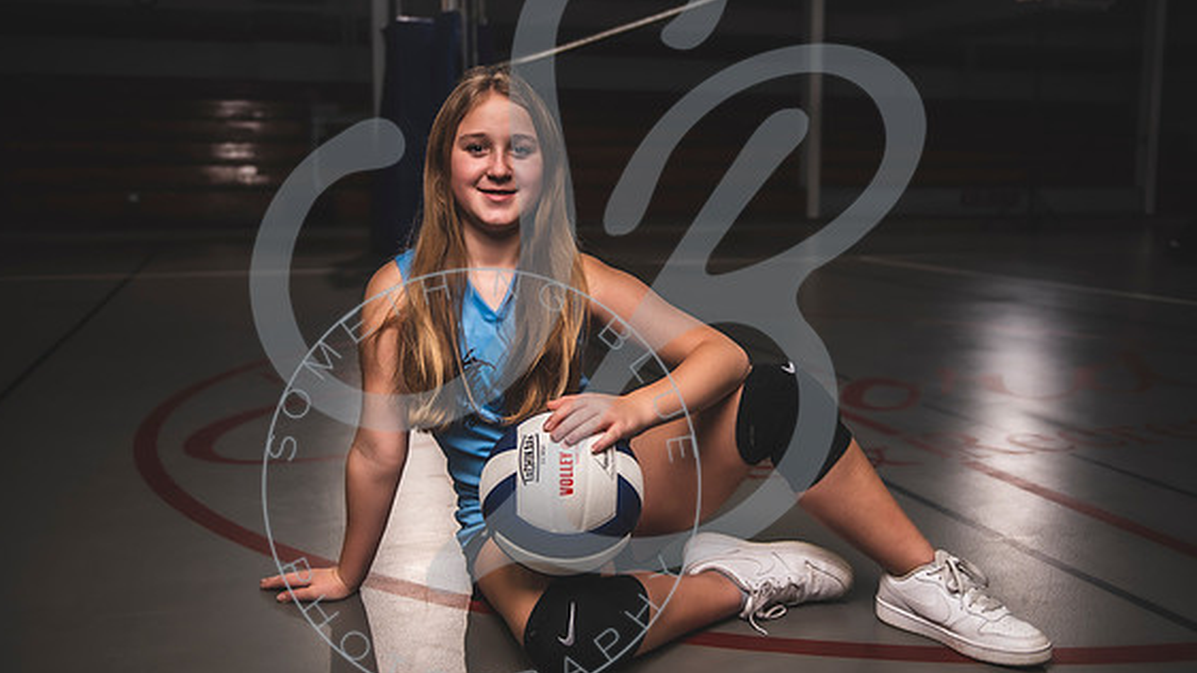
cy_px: 308
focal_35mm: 35
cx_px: 584
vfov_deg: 33.7
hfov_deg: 56.6
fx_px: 1111
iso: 200
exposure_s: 1/400
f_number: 2.8
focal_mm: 32
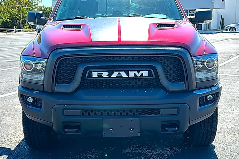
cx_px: 121
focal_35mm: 44
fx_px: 292
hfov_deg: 44.5
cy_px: 69
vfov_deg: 30.5
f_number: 1.78
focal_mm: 6.86
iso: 80
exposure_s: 1/2817
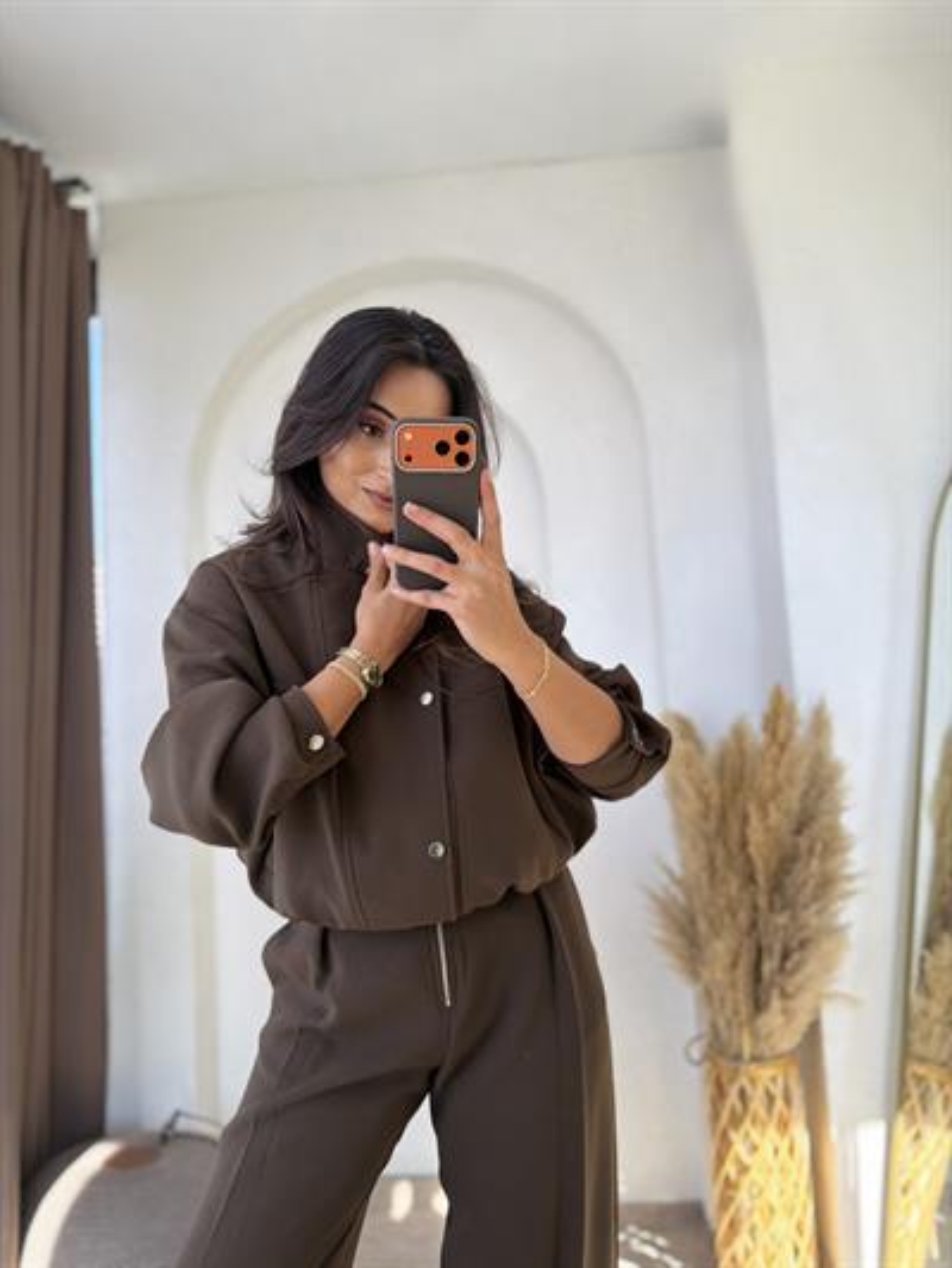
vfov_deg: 71.6
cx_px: 476
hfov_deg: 56.8
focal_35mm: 24
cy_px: 634
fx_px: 880
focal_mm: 6.76
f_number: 1.78
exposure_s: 1/121
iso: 80
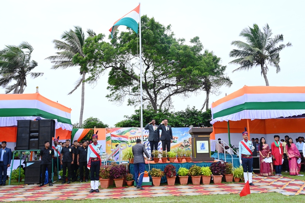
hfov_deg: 59.5
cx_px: 152
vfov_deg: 41.7
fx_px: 267
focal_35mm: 32
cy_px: 102
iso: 500
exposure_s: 1/160
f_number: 11
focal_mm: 31.5
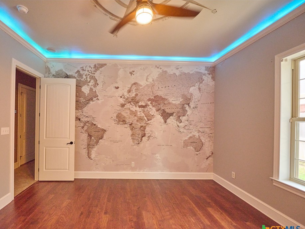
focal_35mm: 16
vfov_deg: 78.0
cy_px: 120
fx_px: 141
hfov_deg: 93.7
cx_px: 127
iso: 1250
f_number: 2.8
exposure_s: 1/100
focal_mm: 14
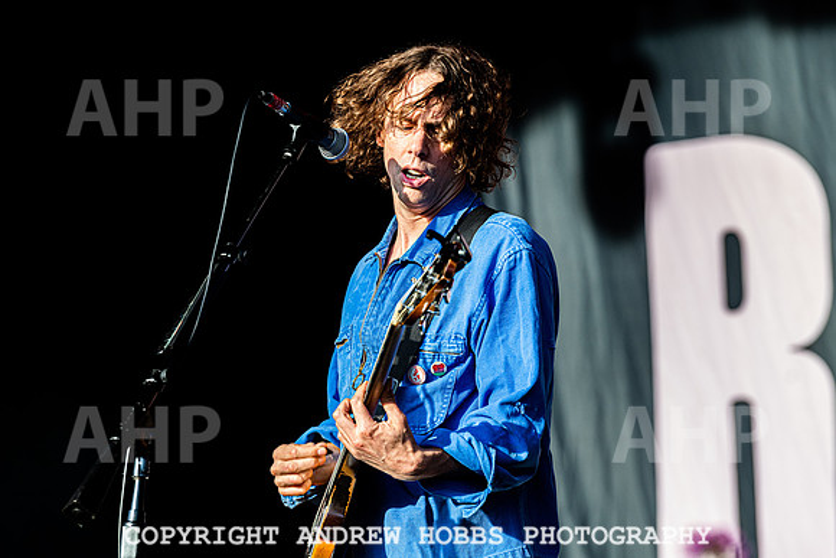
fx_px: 4377
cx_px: 418
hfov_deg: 10.9
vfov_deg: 7.3
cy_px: 279
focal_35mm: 188
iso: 640
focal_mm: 170
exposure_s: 1/800
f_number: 4.5
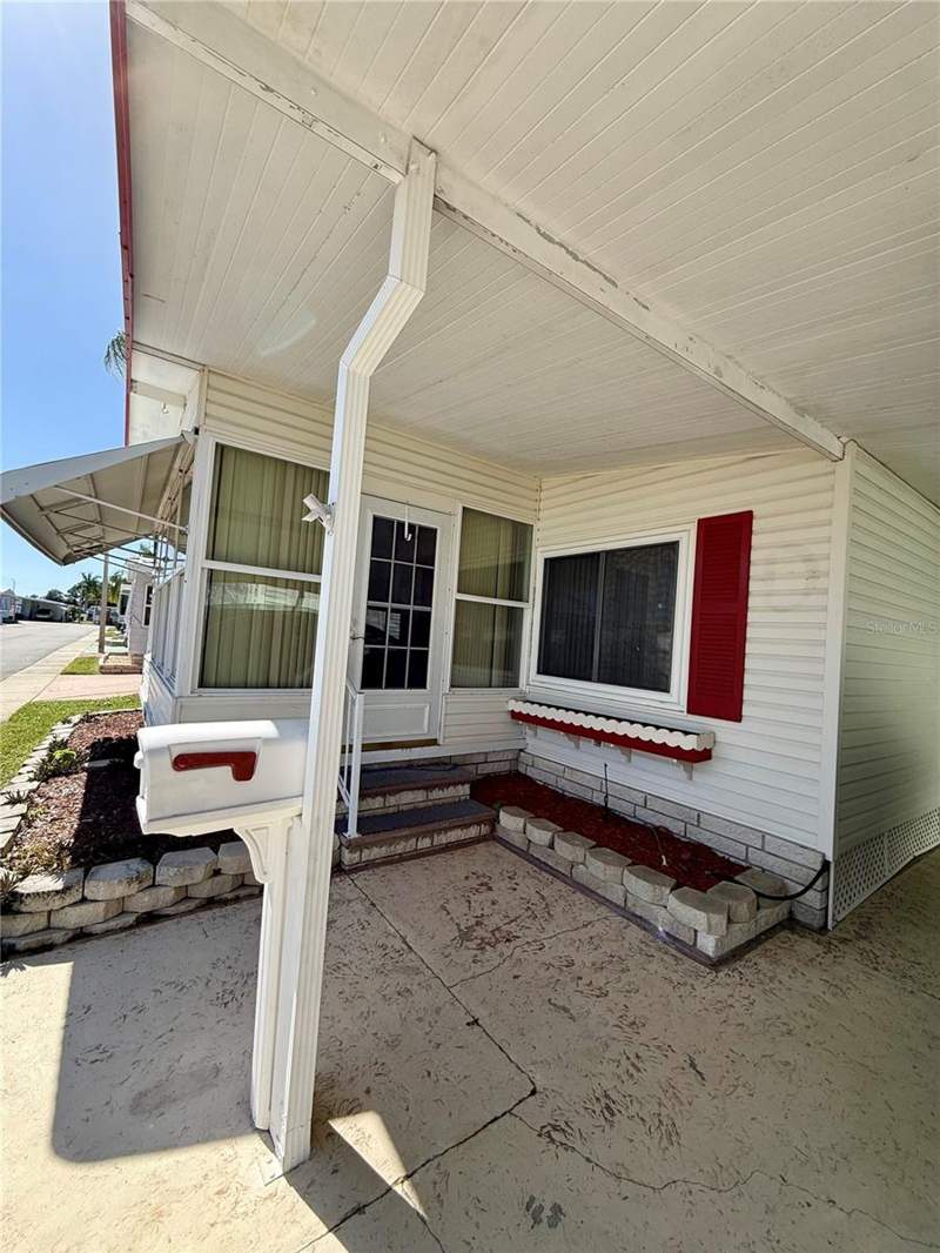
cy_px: 626
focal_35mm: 14
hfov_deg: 85.7
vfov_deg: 102.1
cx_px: 470
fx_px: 507
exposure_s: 1/853
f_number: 2.2
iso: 50
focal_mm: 2.22
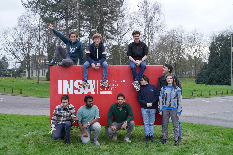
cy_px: 78
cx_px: 116
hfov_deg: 51.9
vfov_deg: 35.9
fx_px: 239
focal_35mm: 37
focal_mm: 37
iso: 2000
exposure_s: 1/160
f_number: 5
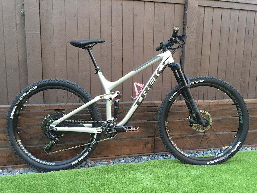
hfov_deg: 61.7
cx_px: 128
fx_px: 215
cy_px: 96
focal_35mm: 29
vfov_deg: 48.2
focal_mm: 4.15
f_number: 2.2
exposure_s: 1/30
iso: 160
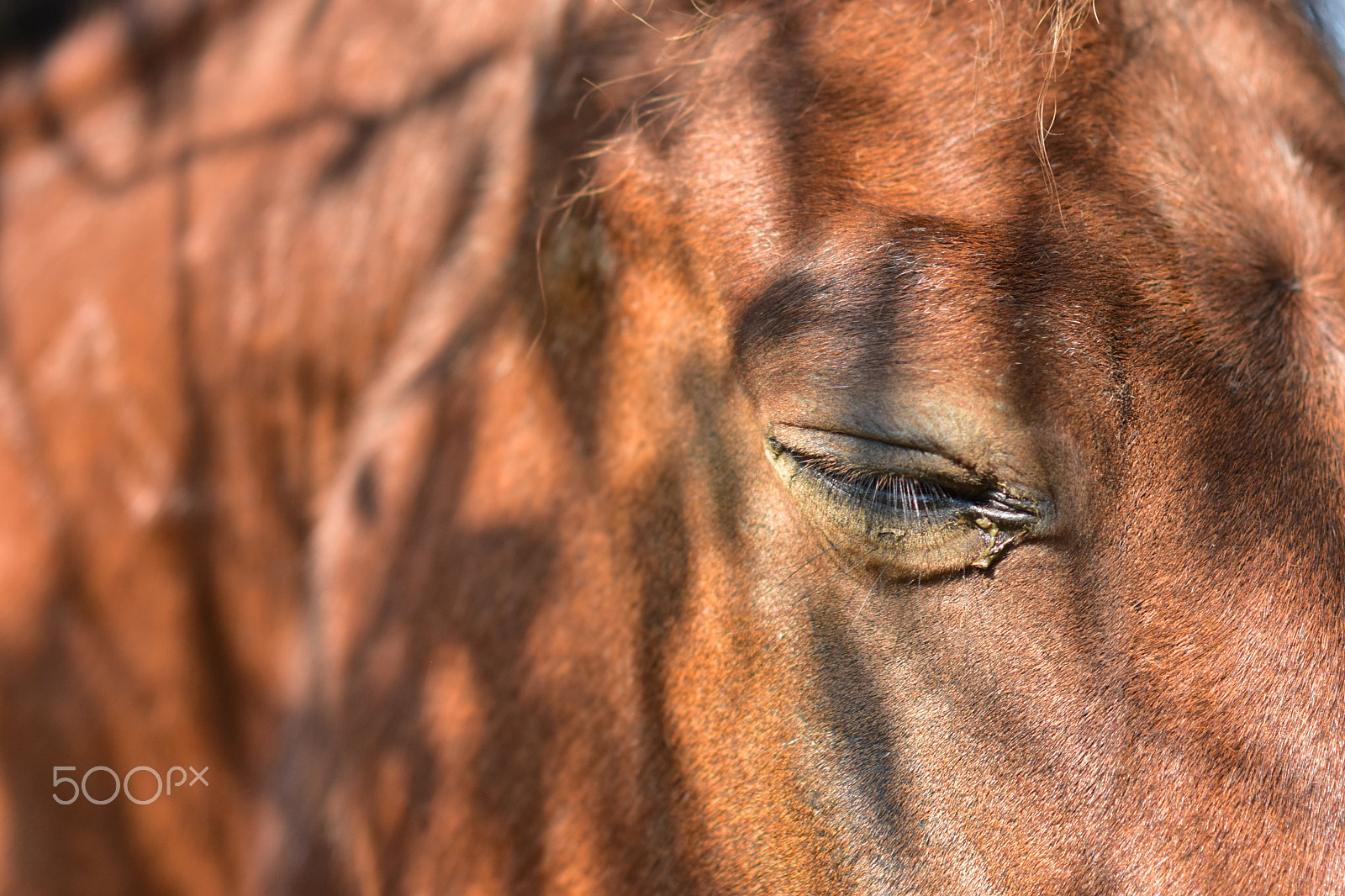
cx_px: 672
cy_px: 448
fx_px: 4762
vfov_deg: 10.7
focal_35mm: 128
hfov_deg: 16.1
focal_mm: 85
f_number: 3.2
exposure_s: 1/1250
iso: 200
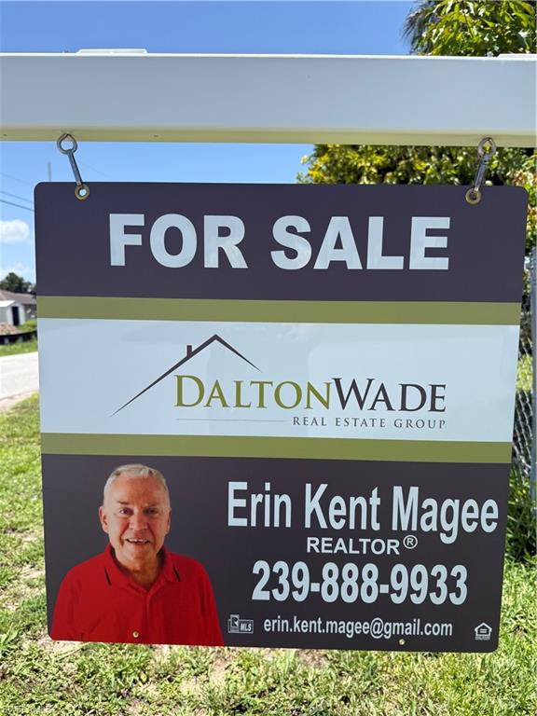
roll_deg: +1.7
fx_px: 496
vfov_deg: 71.6
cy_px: 358
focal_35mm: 24
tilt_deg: -3.8
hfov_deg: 56.8
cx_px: 268
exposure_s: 1/3145
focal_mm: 6.76
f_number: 1.78
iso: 80
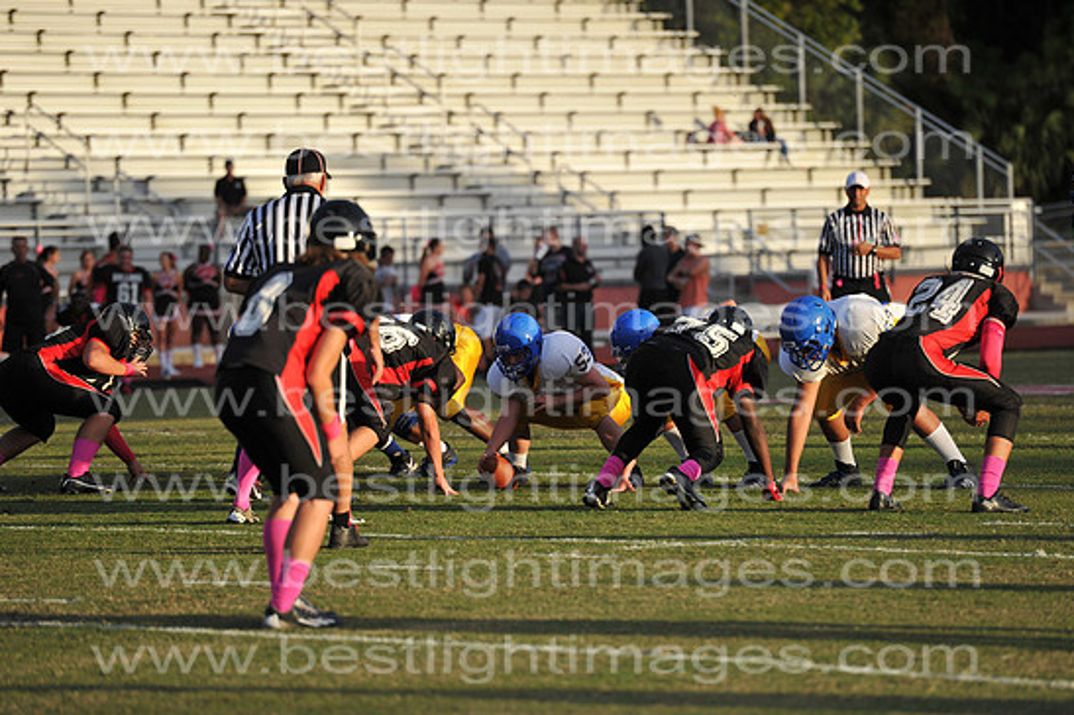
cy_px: 359
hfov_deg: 9.7
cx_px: 536
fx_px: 6321
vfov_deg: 6.5
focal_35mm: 212
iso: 800
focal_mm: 200
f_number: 3.5
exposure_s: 1/4000
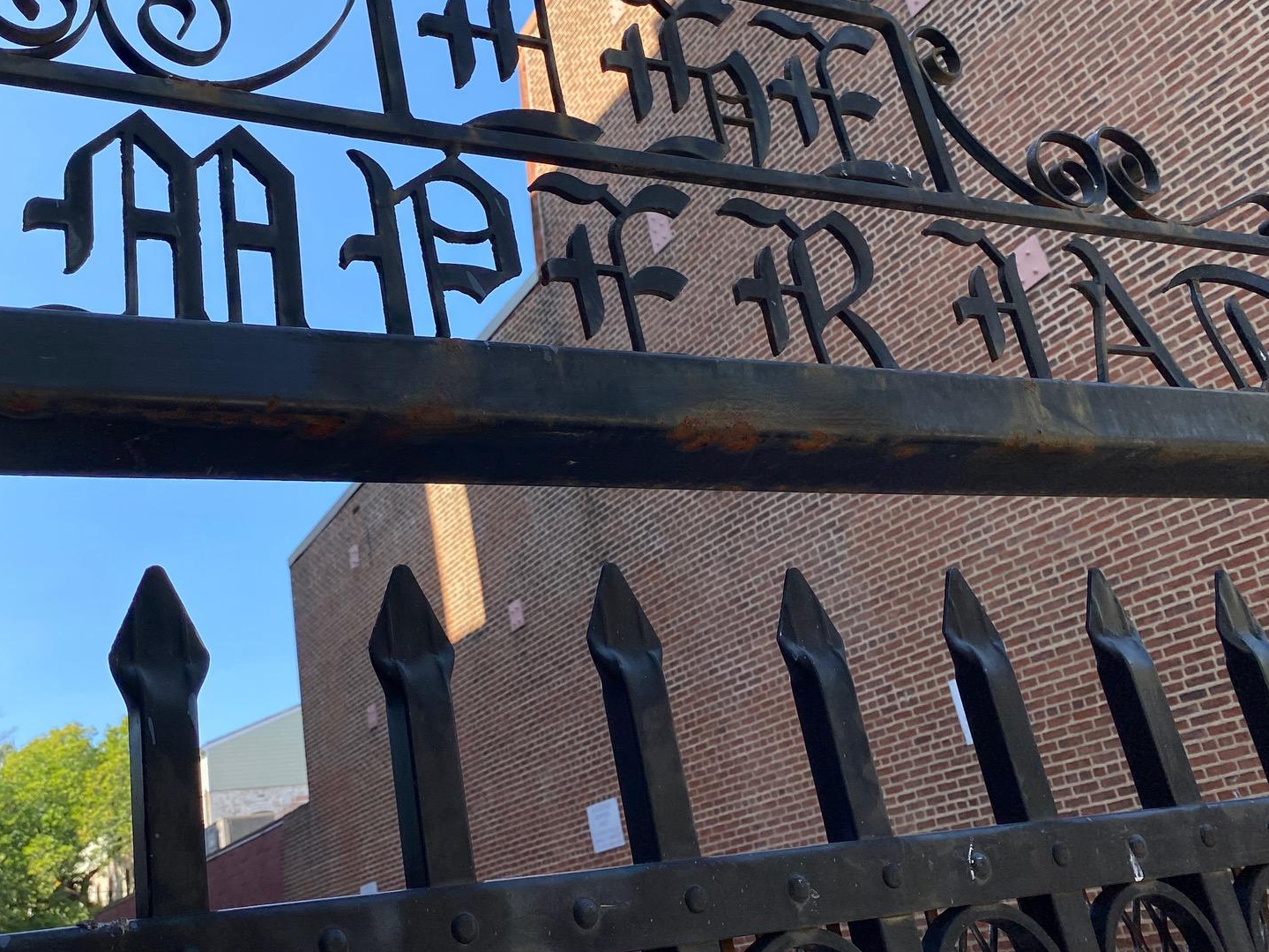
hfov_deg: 49.4
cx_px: 439
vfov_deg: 38.3
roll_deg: +8.7
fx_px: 1356
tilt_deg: +23.2
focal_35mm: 37
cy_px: 341
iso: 32
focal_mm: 4.25
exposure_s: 1/833
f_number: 1.8
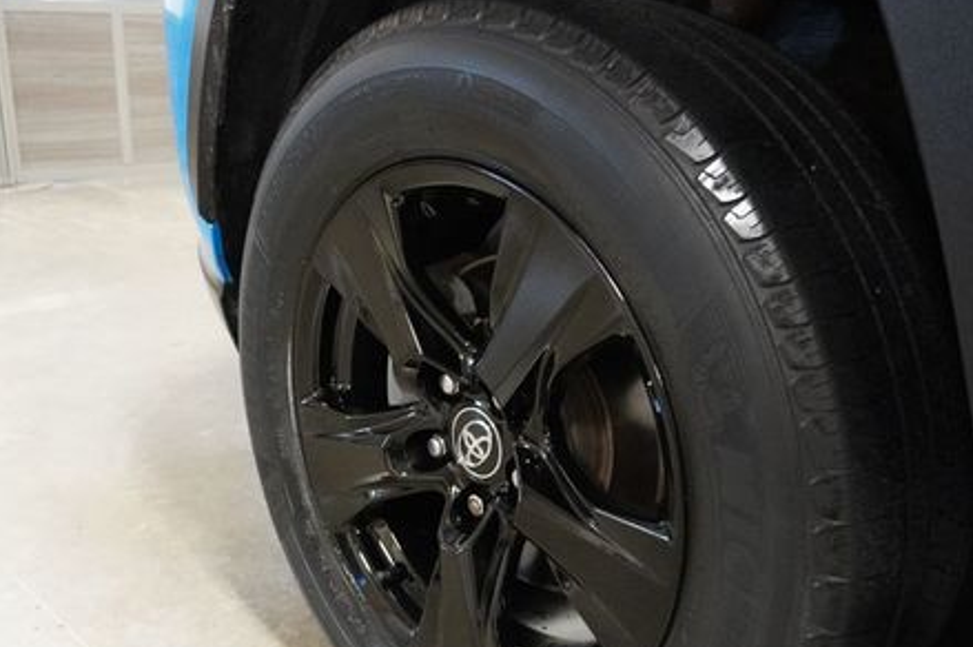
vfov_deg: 37.5
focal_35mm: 35
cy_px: 408
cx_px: 479
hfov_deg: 54.5
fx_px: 945
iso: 6400
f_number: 3.5
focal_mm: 16
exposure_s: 1/80
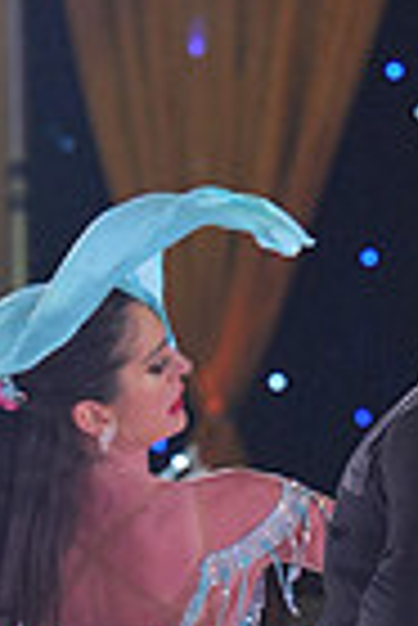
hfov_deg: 3.1
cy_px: 847
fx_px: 7817
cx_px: 258
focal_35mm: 450
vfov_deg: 4.6
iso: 2000
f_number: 4
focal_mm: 108
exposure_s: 1/500
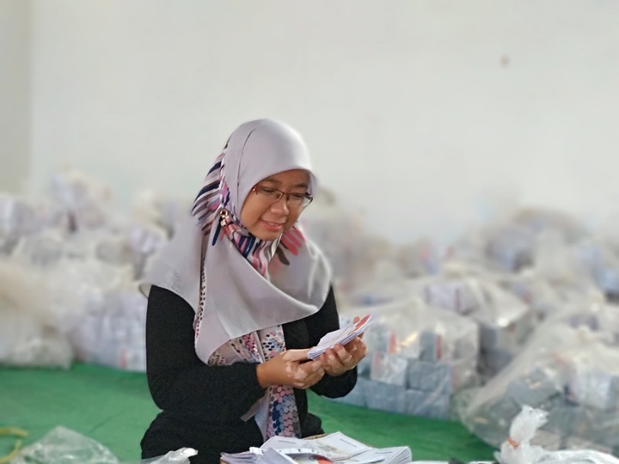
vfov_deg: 28.0
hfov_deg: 36.8
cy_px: 232
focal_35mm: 52
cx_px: 310
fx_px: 930
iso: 1250
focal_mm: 5.99
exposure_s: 1/33
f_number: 2.6
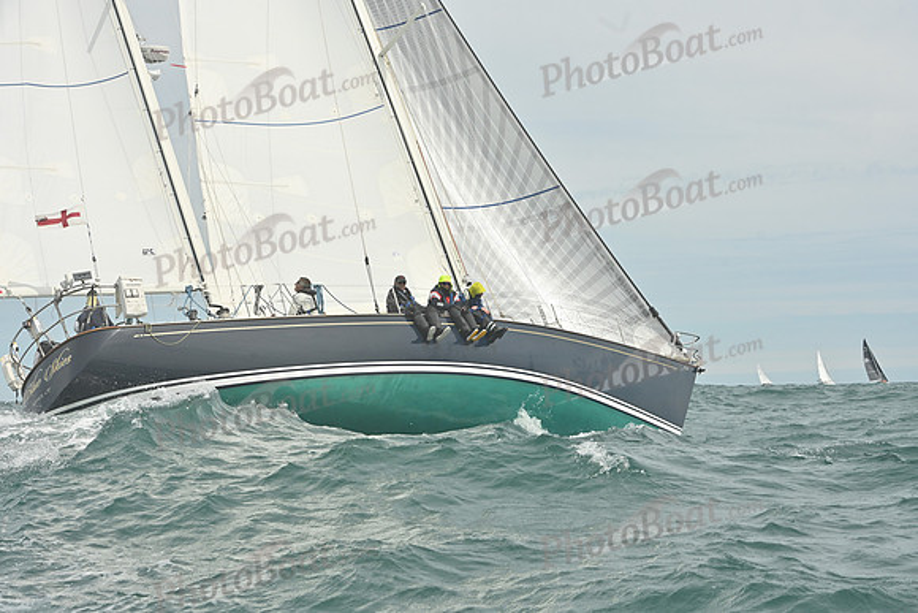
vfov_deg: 19.5
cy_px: 306
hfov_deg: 28.8
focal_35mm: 70
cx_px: 459
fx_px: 1785
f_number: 10
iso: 320
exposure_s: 1/1250
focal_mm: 70
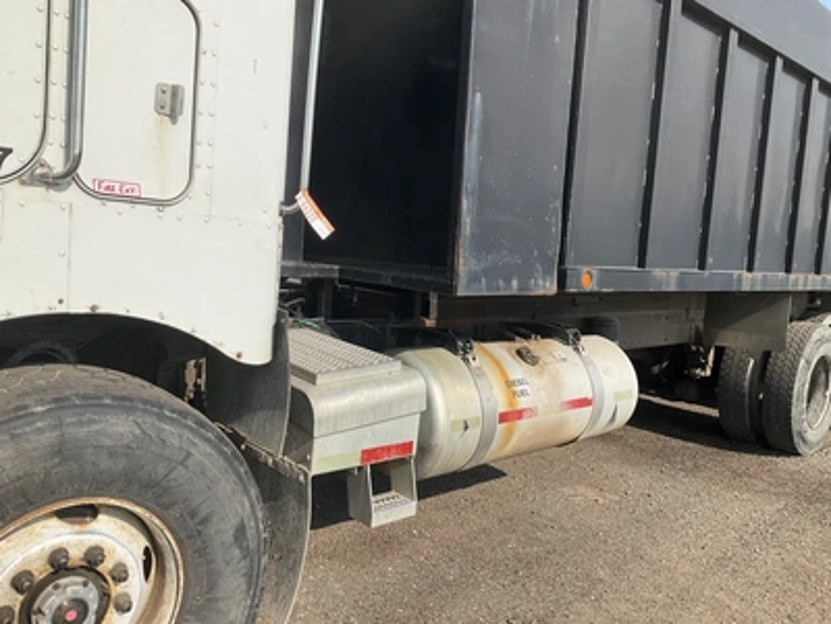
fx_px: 696
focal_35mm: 29
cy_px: 312
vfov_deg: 48.2
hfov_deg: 61.7
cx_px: 416
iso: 25
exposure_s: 1/1912
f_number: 1.8
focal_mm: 3
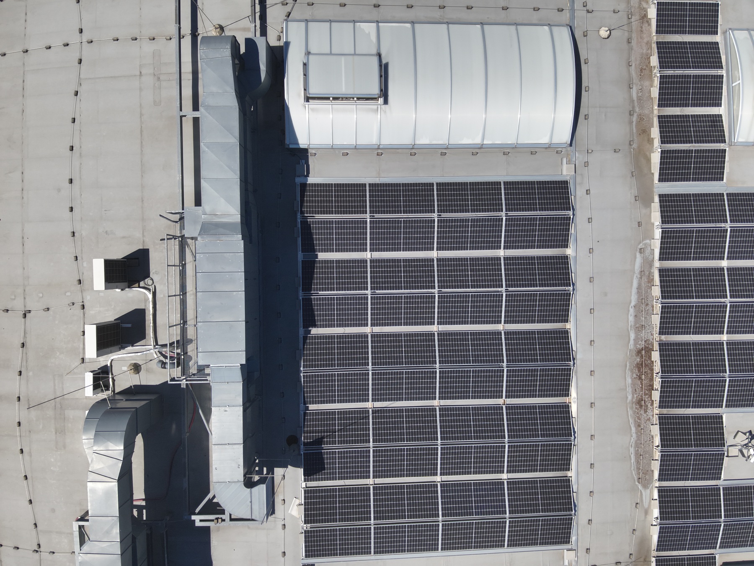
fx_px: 523
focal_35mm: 24
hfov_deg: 71.6
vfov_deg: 56.8
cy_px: 283
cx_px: 377
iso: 100
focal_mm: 4.4
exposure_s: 1/1250
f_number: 2.8
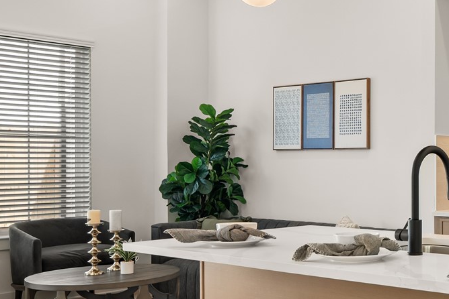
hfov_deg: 33.4
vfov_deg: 26.0
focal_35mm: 52
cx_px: 490
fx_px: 649
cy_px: 166
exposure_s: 1/1.67
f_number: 9
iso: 200
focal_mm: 16
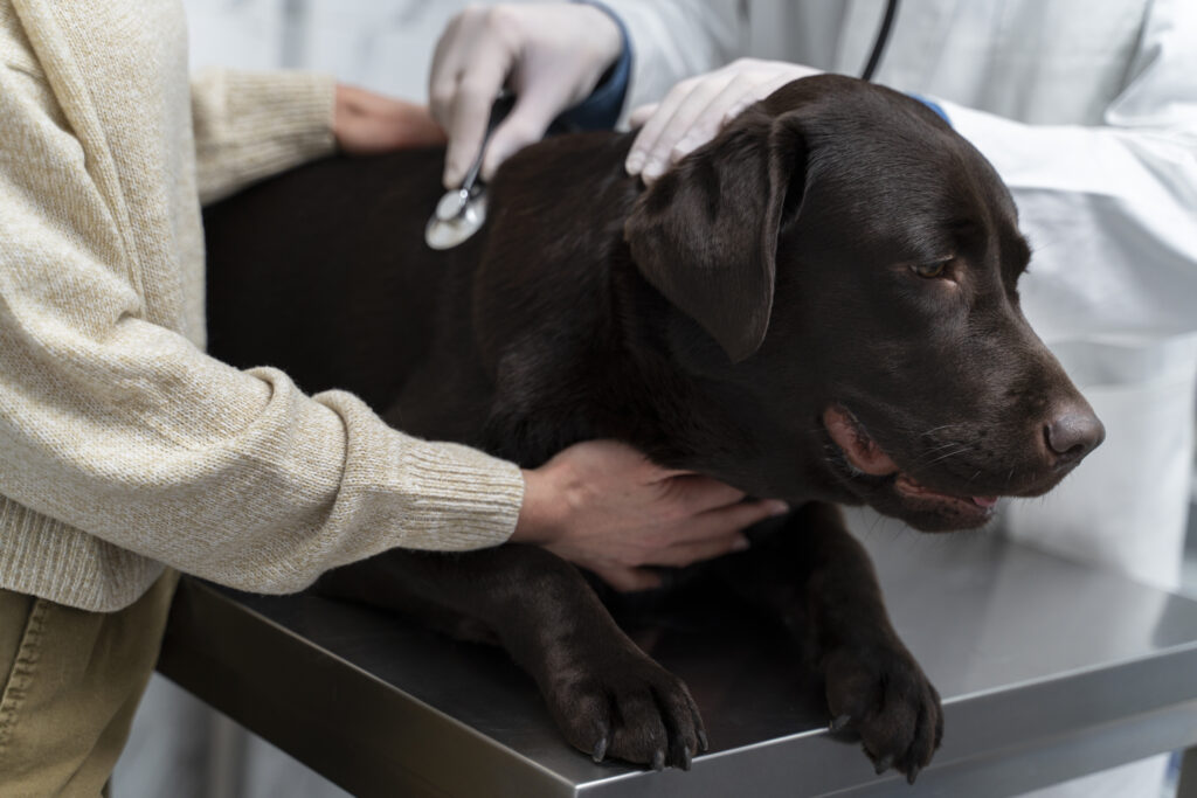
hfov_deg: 33.9
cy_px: 399
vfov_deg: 23.0
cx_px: 598
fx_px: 1962
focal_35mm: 59
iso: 640
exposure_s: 1/320
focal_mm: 59
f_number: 2.8
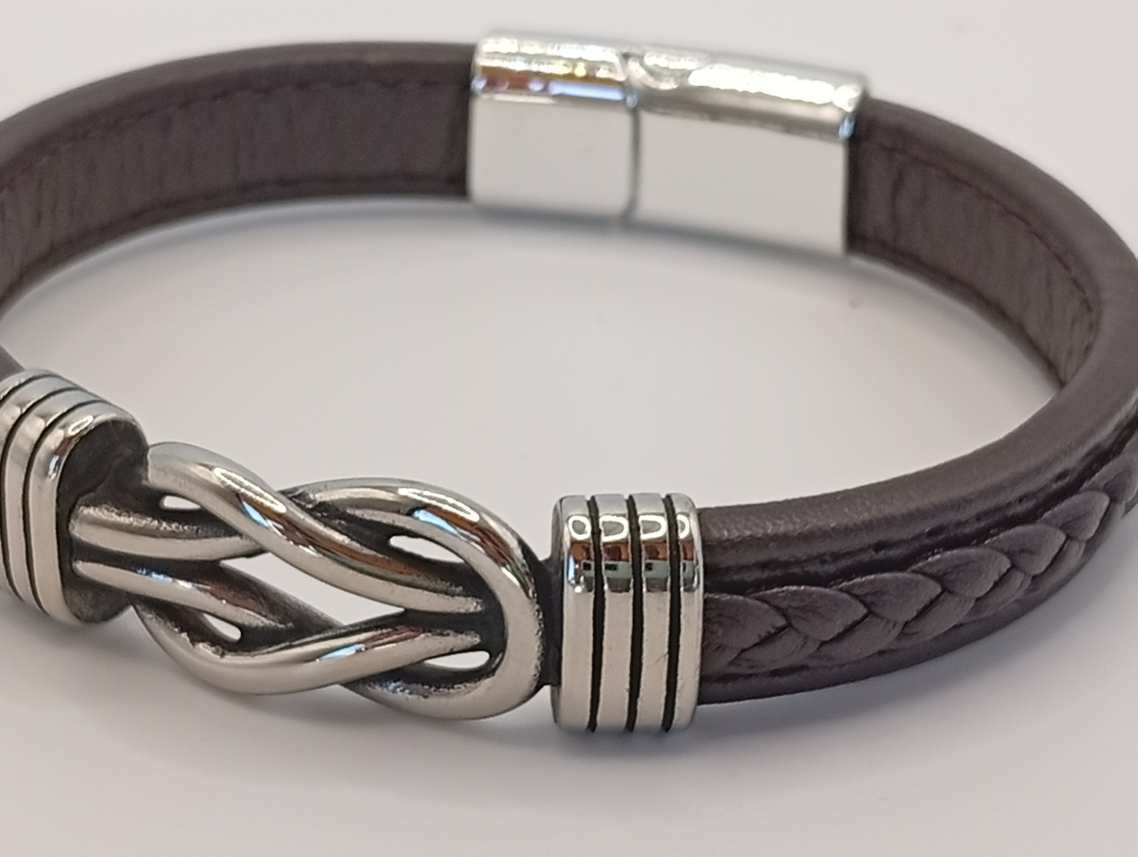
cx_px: 509
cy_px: 485
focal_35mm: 86
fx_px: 2831
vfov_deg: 17.2
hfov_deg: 22.7
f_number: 1.8
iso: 50
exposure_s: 1/236
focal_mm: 3.98
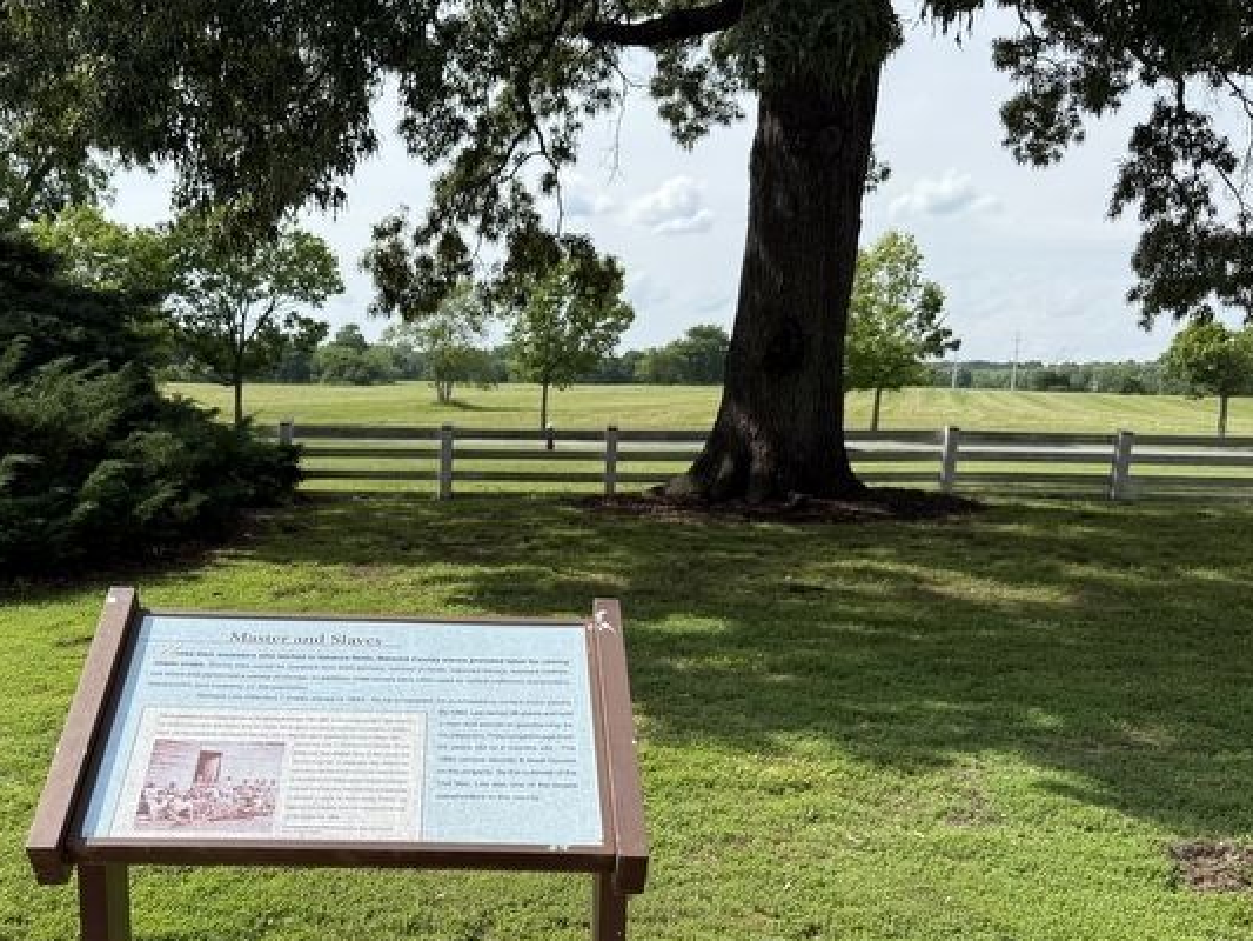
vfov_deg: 39.0
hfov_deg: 50.6
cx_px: 444
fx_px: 1303
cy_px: 666
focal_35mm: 36
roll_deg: -1.5
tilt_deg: -10.6
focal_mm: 6.76
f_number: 1.78
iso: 80
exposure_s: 1/3425
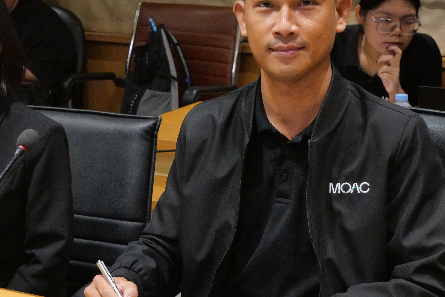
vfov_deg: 13.7
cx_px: 137
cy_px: 96
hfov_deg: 20.3
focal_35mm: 100
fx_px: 1237
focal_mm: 32
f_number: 6.3
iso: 3200
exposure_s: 1/60
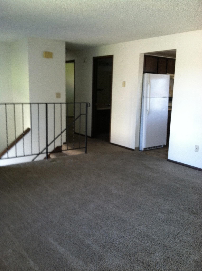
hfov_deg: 40.6
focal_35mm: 35
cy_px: 136
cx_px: 101
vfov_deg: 52.7
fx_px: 273
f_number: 2.8
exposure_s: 1/15
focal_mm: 3.85
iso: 100
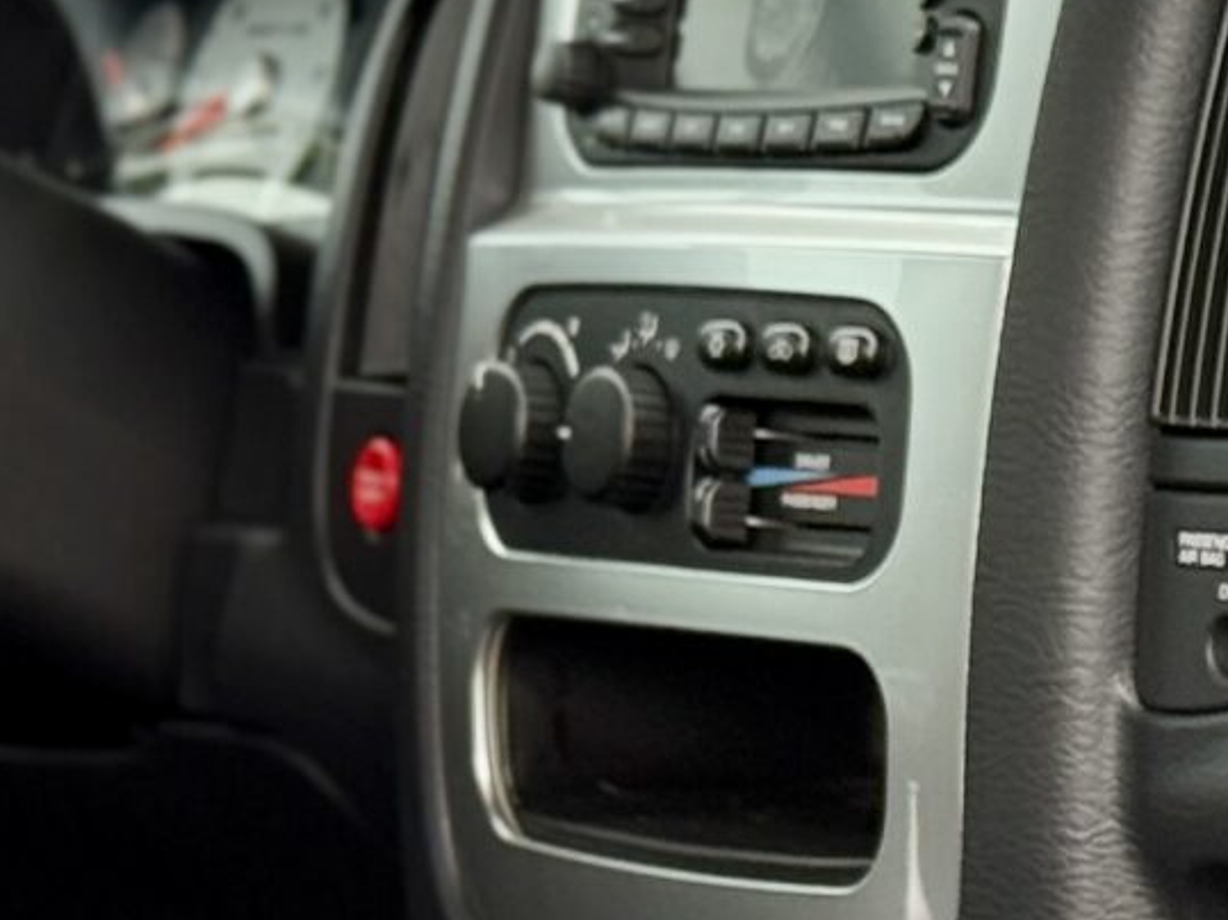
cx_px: 1413
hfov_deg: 8.6
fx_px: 8086
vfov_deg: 6.5
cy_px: 704
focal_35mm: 228
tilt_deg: -4.9
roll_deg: +1.0
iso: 64
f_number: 1.78
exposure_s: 1/293
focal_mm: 6.76
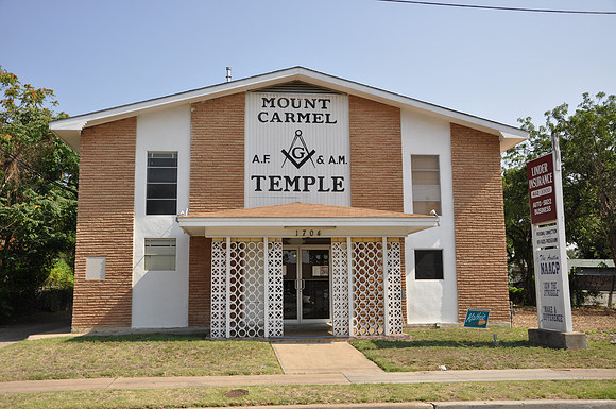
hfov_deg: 53.2
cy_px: 204
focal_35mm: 36
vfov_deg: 36.8
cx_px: 308
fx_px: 615
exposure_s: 1/200
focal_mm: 24
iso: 200
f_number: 7.1
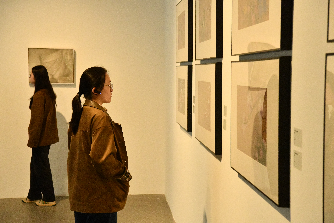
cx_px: 167
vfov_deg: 19.5
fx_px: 649
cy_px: 112
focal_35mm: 70
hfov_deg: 28.8
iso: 12800
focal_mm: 70
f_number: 10
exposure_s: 1/400
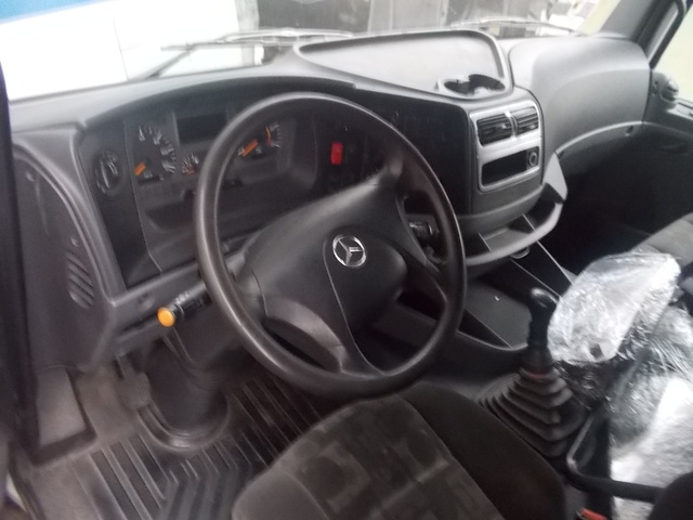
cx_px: 346
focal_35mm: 29
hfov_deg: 61.7
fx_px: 581
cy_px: 260
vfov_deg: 48.2
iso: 400
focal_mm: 4.1
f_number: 3.3
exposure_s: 1/10
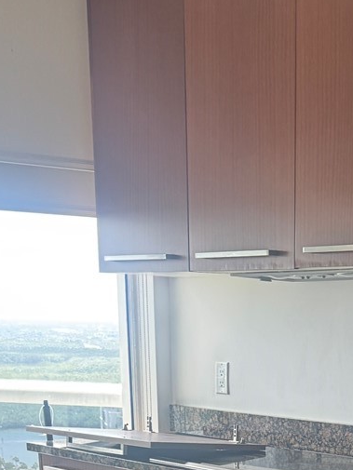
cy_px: 644
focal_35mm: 76
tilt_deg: -15.5
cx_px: 339
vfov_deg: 22.4
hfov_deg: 18.9
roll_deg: +0.5
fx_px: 1033
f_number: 1.78
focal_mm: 6.76
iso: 200
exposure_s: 1/120
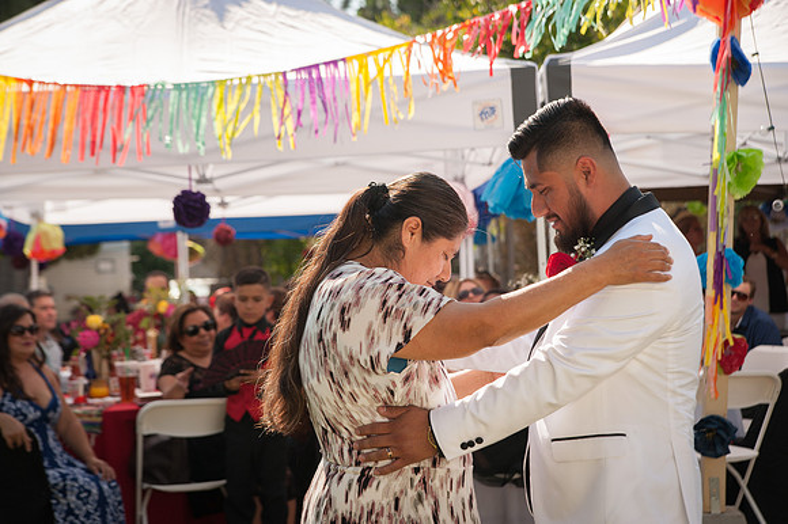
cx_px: 394
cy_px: 262
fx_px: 1357
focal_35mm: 62
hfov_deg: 32.4
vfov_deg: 21.9
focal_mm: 62
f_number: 5
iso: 200
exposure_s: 1/1000
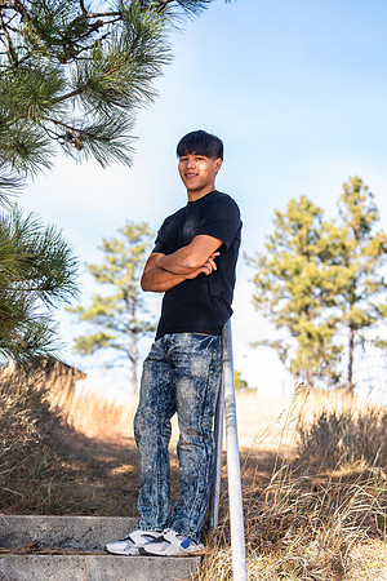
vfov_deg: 23.9
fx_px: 1371
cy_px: 290
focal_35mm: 85
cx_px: 194
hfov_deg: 16.1
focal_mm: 85
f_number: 4
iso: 31
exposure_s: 1/125
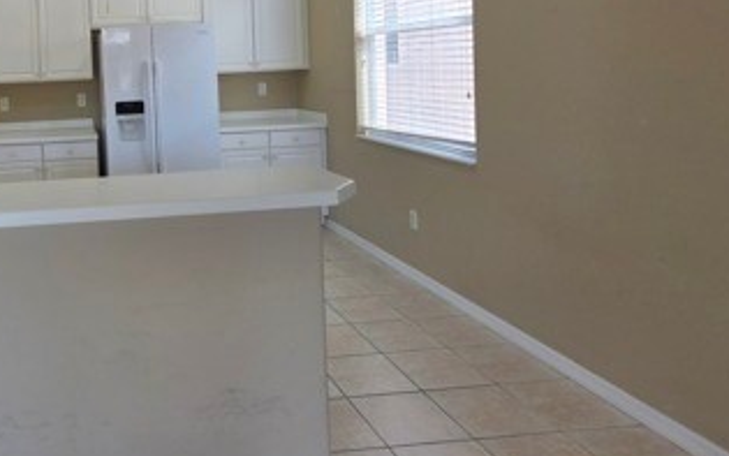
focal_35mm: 28
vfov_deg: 42.3
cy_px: 83
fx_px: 556
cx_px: 113
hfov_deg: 59.4
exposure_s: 1/120
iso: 50
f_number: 1.9
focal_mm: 2.2
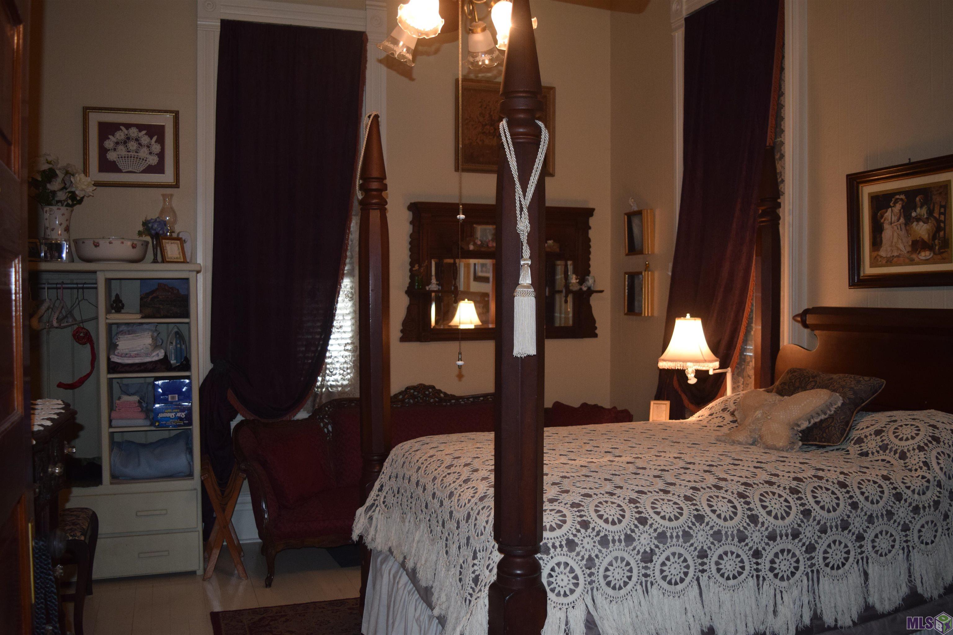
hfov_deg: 57.2
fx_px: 874
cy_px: 318
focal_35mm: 33
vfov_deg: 40.0
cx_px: 476
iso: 900
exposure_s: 1/60
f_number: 3.8
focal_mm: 22
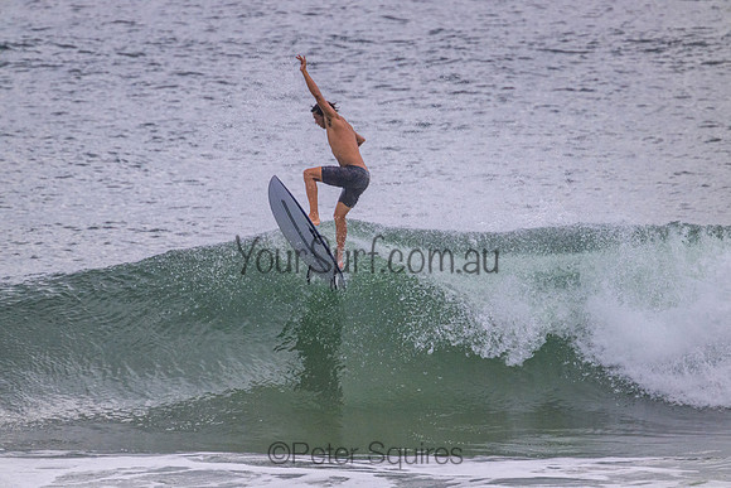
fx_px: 16247
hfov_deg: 2.6
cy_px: 244
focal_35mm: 800
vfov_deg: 1.7
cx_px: 366
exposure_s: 1/2000
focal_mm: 800
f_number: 11
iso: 3600
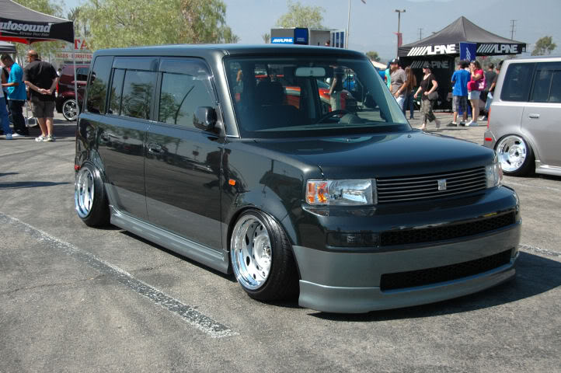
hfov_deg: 41.1
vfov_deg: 28.0
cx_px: 280
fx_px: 747
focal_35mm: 48
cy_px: 186
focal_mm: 32
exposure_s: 1/1000
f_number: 4.5
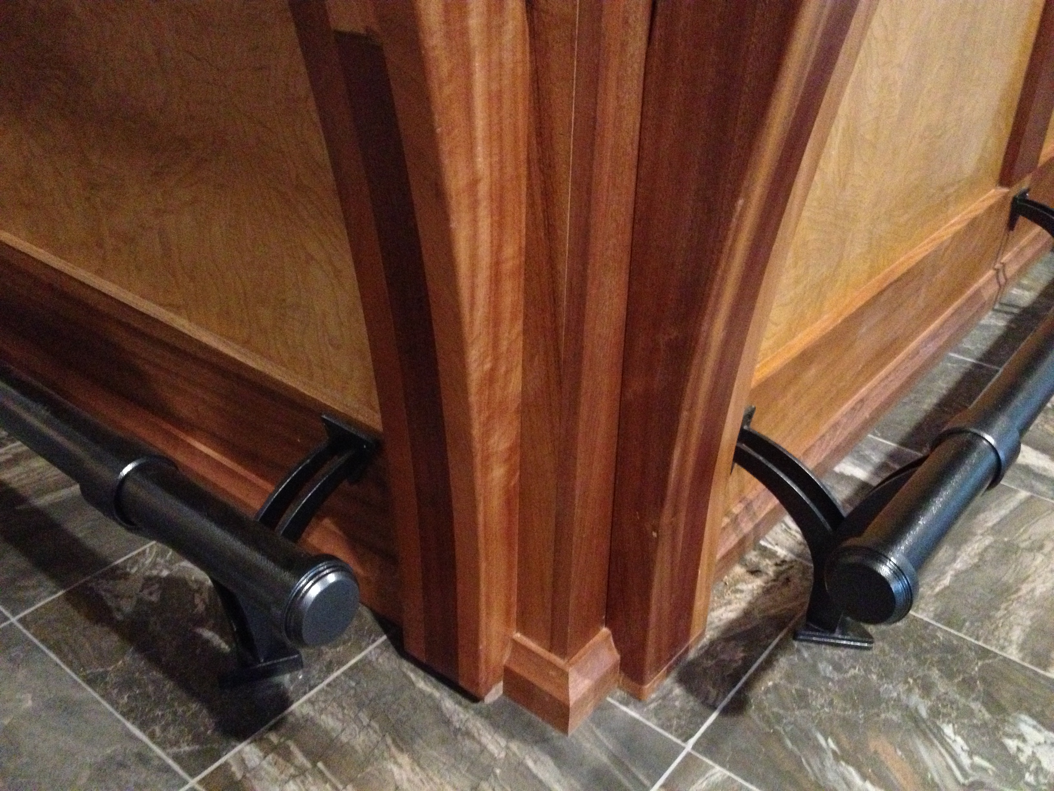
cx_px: 527
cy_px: 396
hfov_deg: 52.6
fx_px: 1066
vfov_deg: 40.7
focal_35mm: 35
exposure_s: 1/15
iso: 800
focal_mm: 4.28
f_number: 2.4
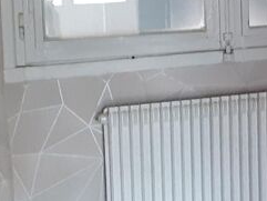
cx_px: 435
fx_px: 864
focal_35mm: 112
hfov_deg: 15.7
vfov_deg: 13.0
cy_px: -18
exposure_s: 1/25
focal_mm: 3.6
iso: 320
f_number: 1.9
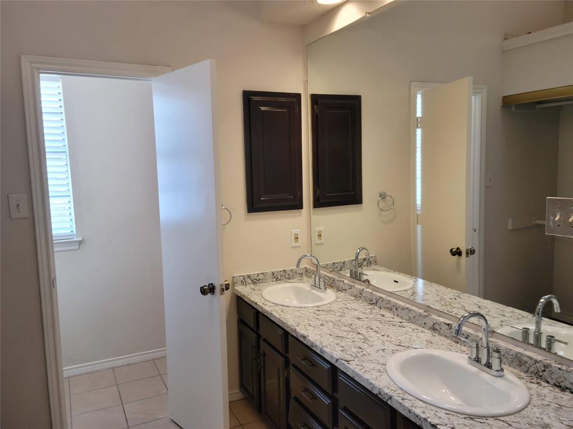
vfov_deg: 49.7
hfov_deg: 63.5
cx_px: 286
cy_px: 214
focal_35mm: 28
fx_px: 463
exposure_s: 1/60
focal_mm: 5.9
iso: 160
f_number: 2
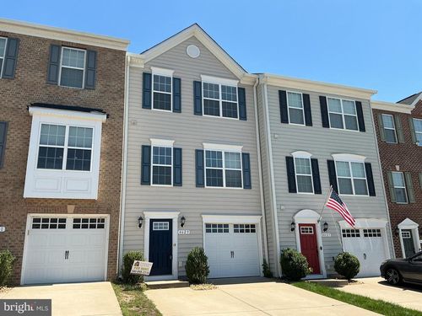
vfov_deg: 48.2
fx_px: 354
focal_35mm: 29
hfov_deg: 61.7
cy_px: 158
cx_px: 211
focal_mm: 3
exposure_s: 1/1675
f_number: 1.8
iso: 25
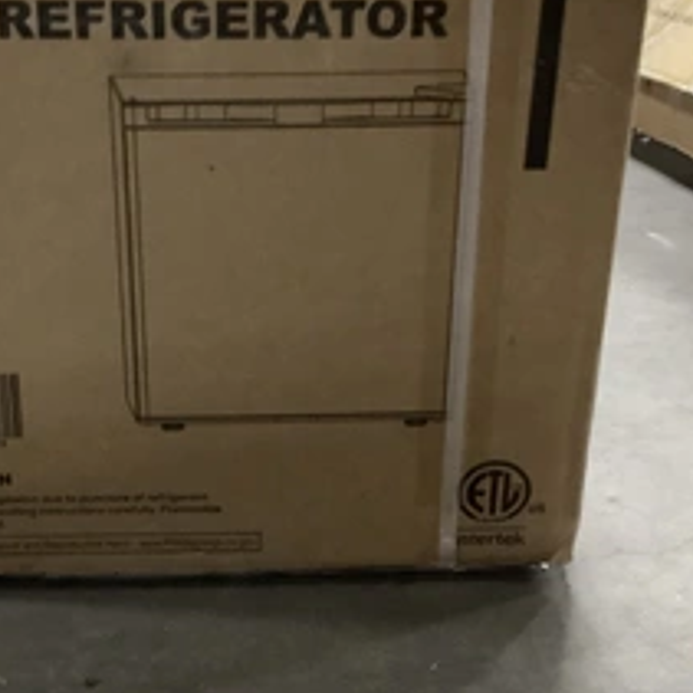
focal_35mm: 52
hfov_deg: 32.6
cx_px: 256
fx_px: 1178
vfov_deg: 32.8
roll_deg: -1.3
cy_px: 312
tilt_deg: -22.6
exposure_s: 1/20
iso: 640
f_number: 2.4
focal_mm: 3.3
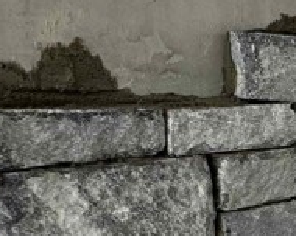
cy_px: 182
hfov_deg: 20.5
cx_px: 517
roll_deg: +2.0
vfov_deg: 21.9
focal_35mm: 69
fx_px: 604
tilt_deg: -8.7
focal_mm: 2.22
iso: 40
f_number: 2.2
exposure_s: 1/168
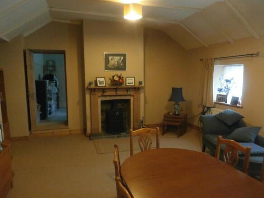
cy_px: 99
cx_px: 132
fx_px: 191
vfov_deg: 54.9
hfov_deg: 69.4
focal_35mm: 25
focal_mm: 4.5
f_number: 3
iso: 800
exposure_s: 1/20
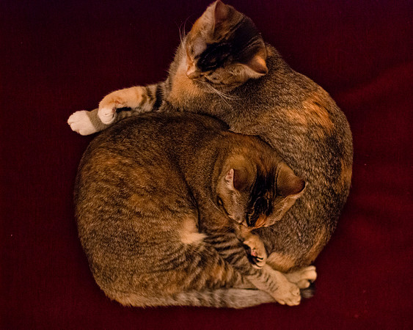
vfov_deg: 19.7
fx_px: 948
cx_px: 171
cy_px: 104
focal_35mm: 78
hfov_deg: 24.5
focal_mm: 50
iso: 2000
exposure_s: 1/60
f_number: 1.4
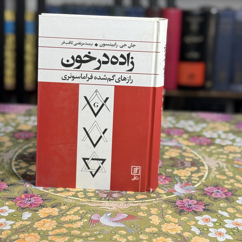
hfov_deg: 26.5
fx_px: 514
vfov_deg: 26.3
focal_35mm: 65
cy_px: 75
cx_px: 111
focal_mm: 6.76
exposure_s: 1/100
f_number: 1.78
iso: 64
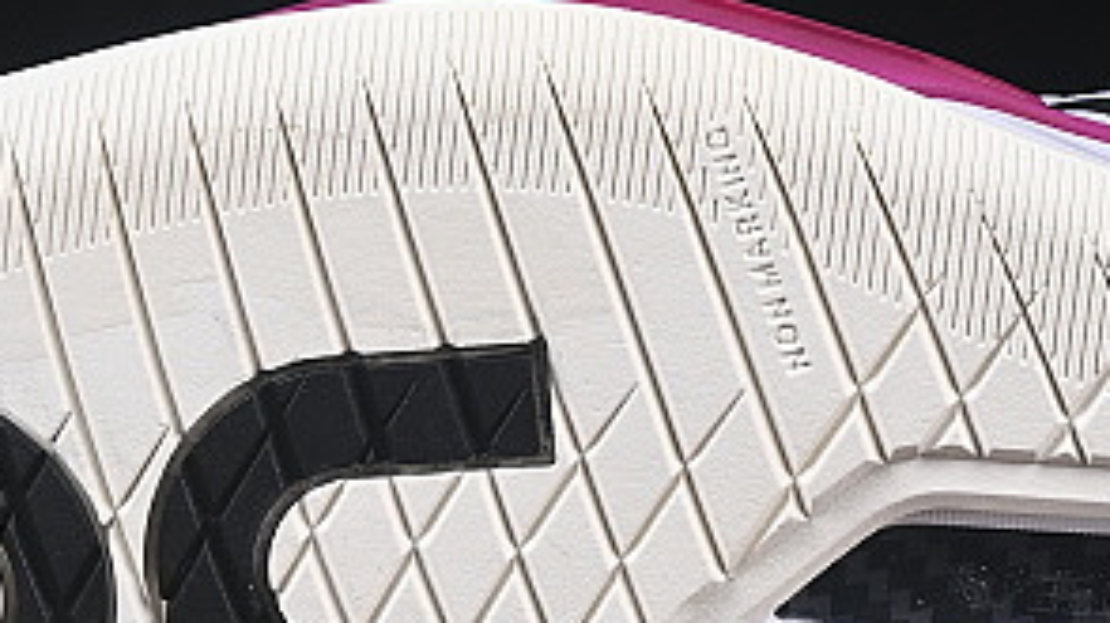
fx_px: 8501
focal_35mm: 289
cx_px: 929
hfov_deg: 7.5
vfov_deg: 4.2
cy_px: 253
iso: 160
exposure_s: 1/80
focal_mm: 50
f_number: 8
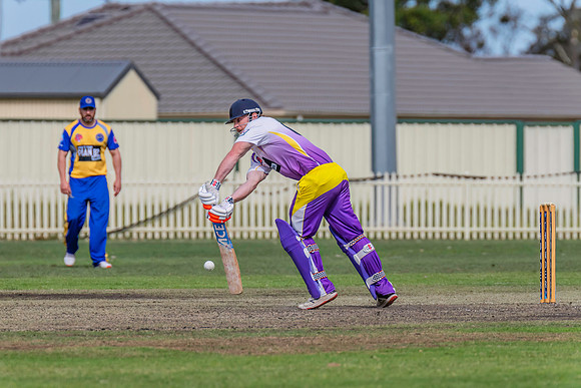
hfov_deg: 3.8
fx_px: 8678
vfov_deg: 2.6
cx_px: 272
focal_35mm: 538
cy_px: 204
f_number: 7.1
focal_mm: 500
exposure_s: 1/2500
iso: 800
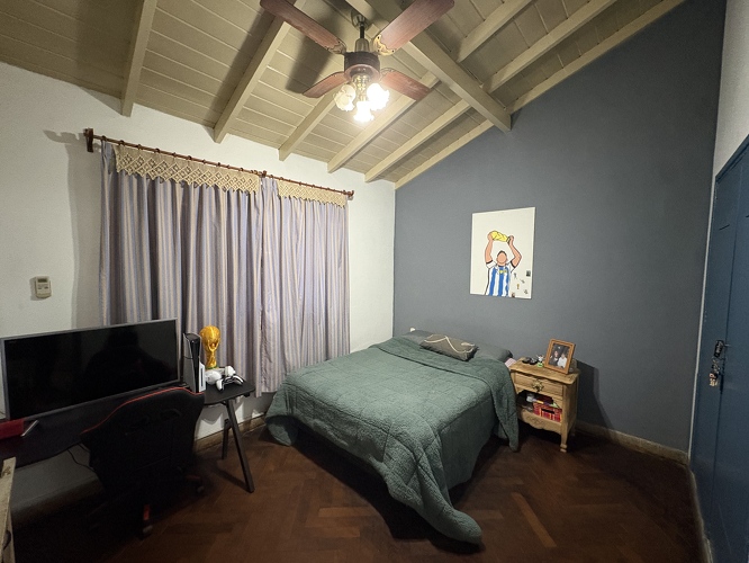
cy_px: 282
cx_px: 374
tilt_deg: -3.6
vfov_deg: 85.7
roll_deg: -0.3
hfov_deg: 102.0
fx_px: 303
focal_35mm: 14
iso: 640
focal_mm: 2.22
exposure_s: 1/50
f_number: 2.2
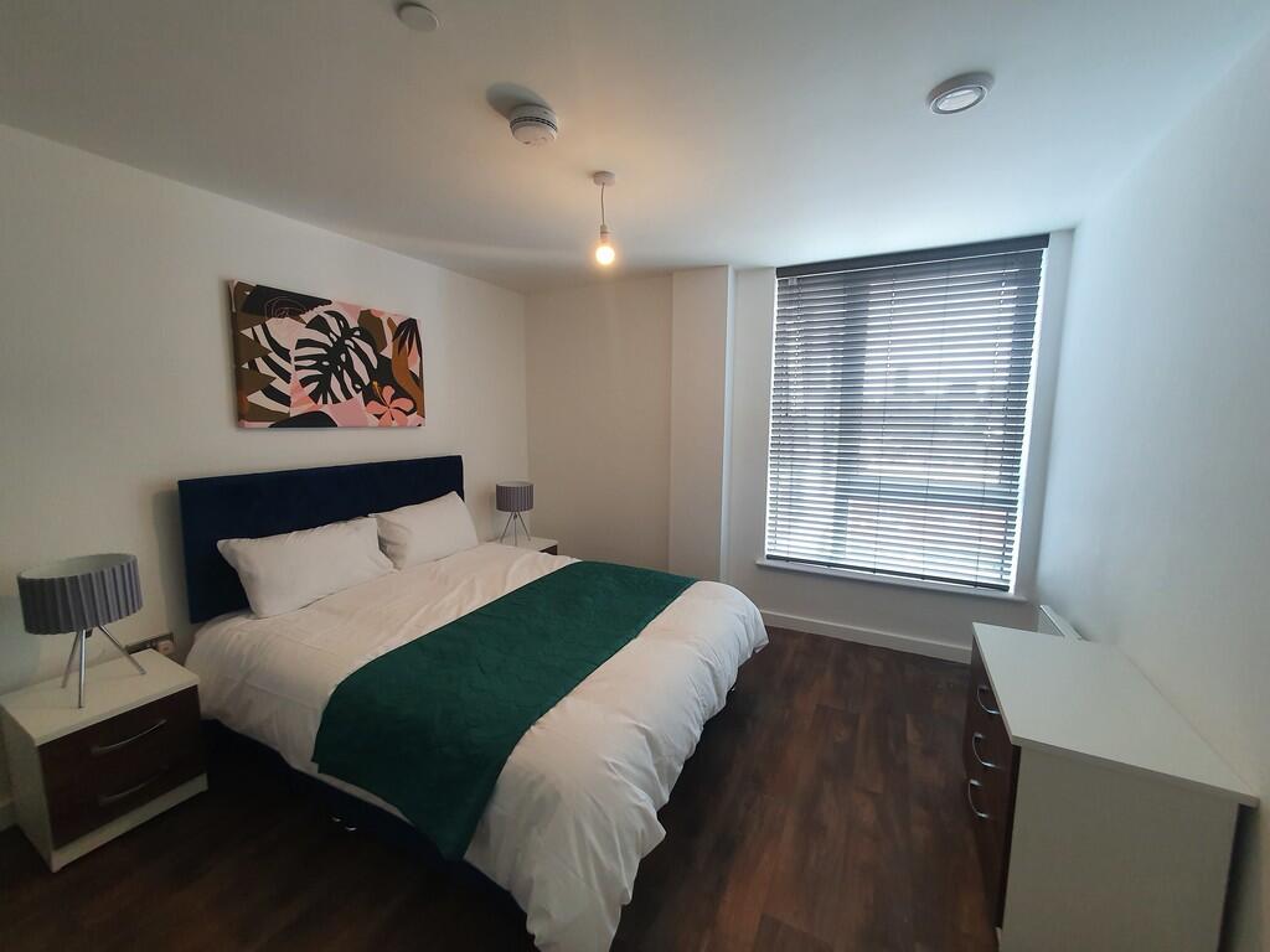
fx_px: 477
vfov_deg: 89.9
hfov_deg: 106.2
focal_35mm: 13
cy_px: 476
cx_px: 635
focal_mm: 1.8
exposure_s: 1/50
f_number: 2.2
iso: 125
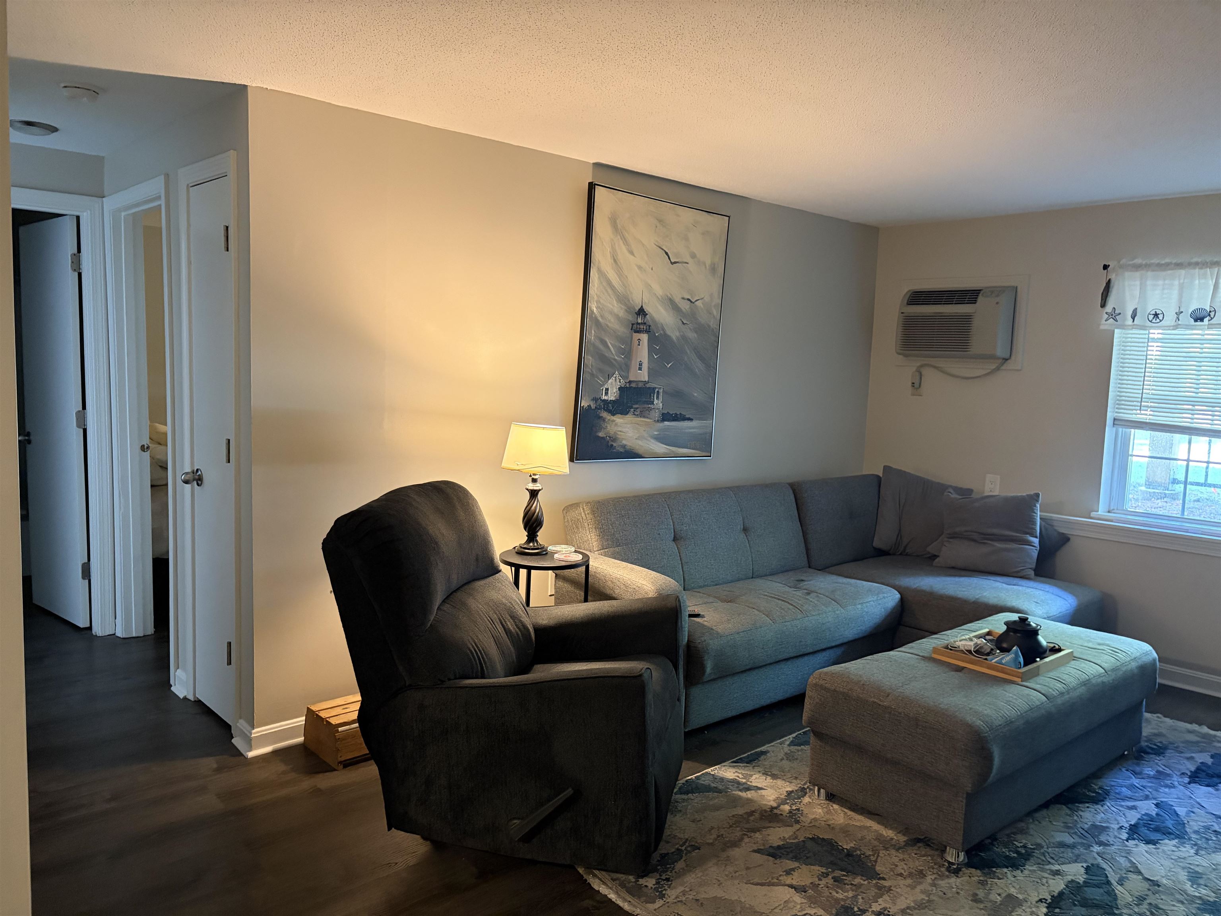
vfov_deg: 53.1
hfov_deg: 67.3
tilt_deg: -4.9
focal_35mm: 26
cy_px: 458
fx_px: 917
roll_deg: -2.6
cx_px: 610
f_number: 1.6
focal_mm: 5.96
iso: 500
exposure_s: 1/40
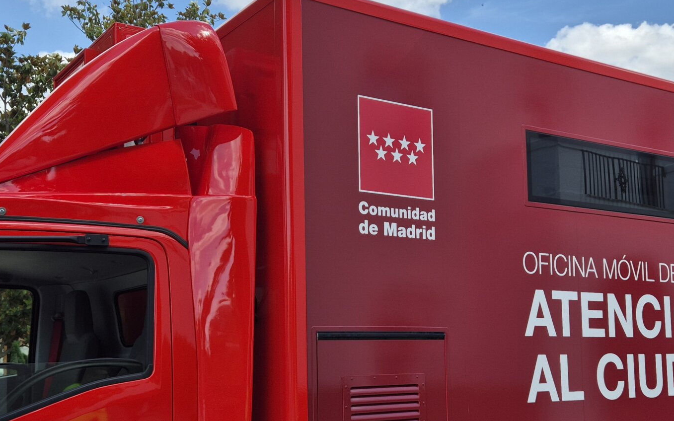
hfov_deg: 43.5
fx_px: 845
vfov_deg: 27.7
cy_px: 297
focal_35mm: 46
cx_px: 327
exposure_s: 1/1328
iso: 25
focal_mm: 5.4
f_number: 1.8
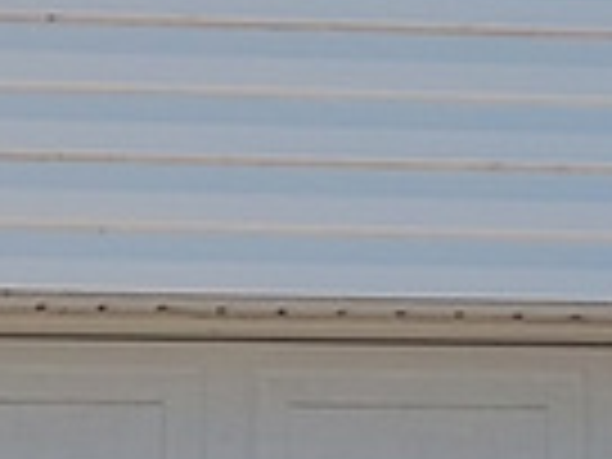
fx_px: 3200
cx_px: 819
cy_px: 608
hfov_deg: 10.7
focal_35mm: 181
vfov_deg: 8.1
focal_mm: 4.6
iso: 40
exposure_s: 1/738
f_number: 1.8
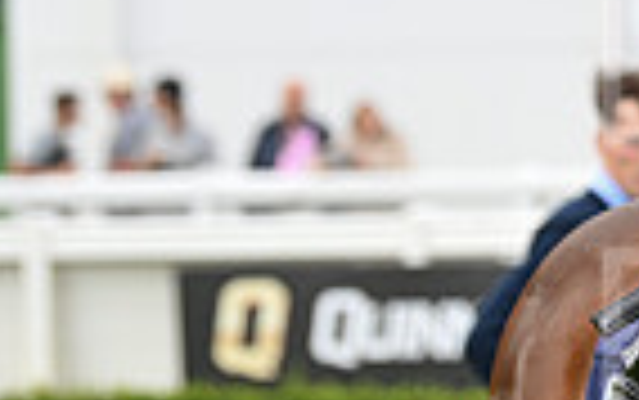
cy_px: 115
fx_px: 9063
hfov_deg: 4.0
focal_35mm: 520
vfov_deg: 2.5
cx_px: 1184
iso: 400
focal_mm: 125
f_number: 4.5
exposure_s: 1/640
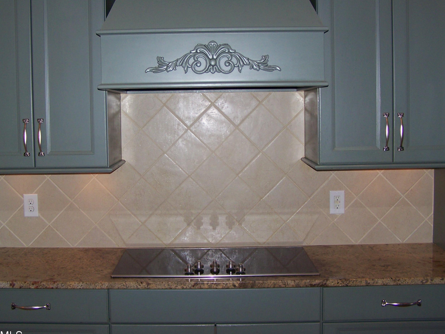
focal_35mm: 46
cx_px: 207
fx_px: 591
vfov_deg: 31.5
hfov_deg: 41.2
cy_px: 151
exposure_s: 1/60
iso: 80
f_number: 2.8
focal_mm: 6.3
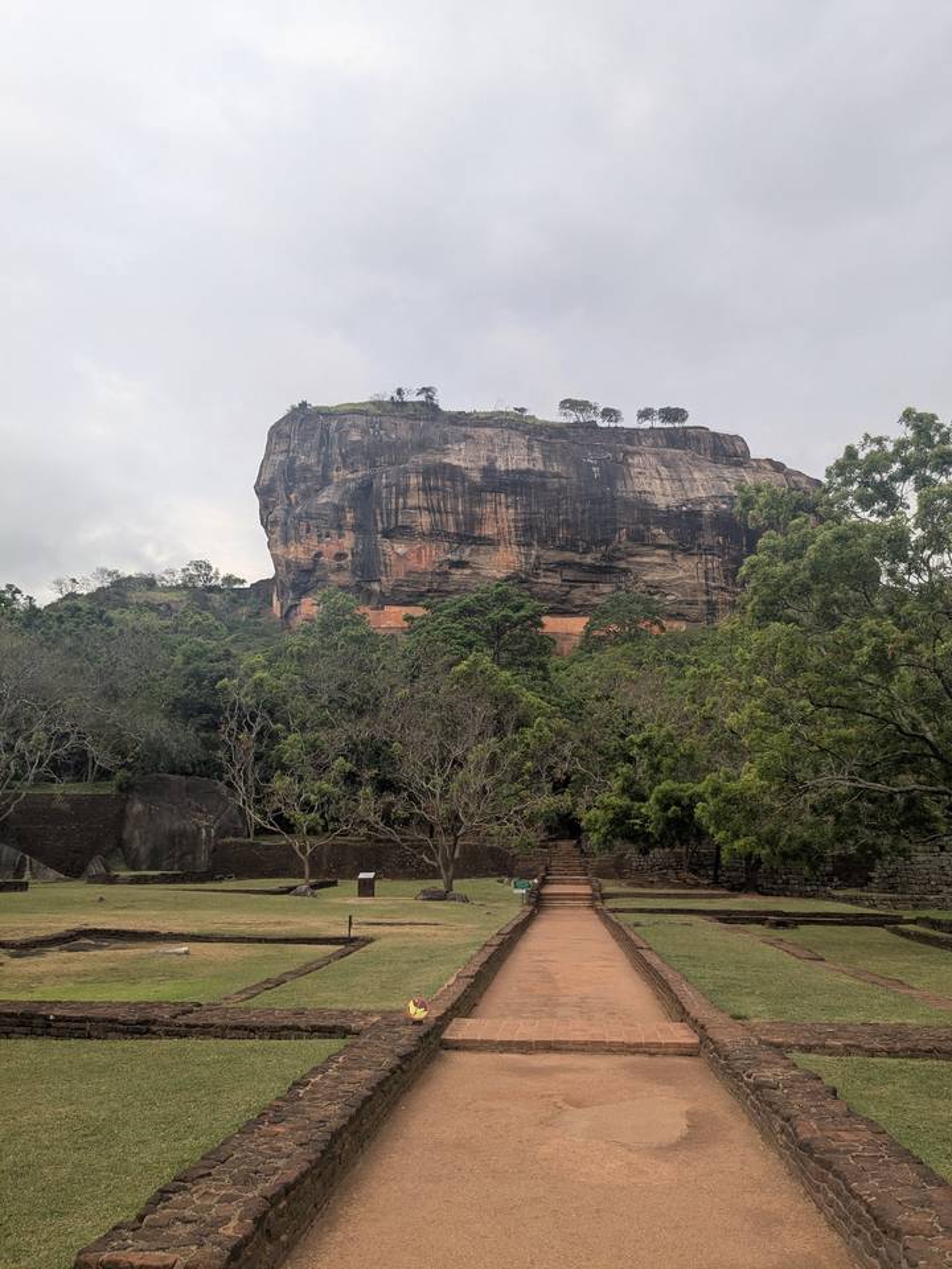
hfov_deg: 51.4
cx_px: 476
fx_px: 990
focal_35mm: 27
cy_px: 634
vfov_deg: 65.3
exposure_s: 1/159
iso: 53
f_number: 1.73
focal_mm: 4.38
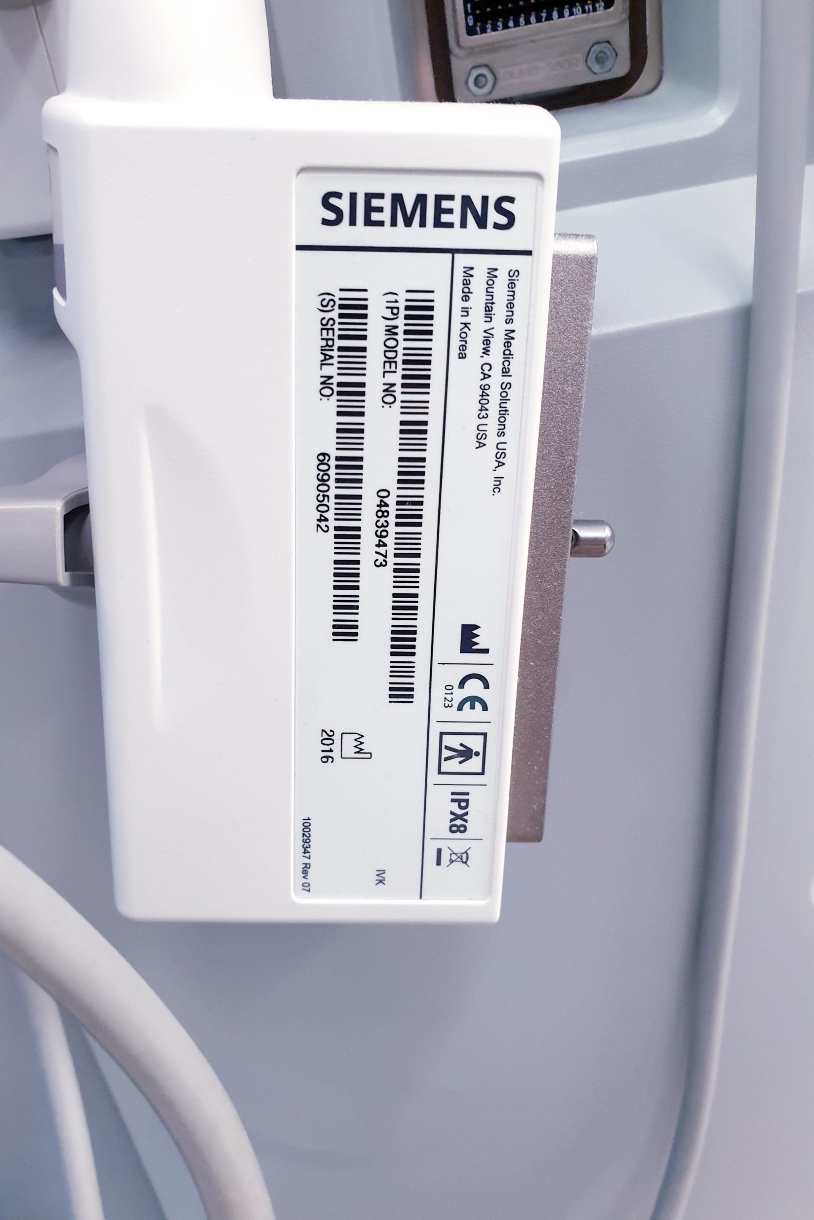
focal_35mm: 28
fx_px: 950
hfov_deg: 46.2
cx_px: 342
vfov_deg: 65.5
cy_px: 594
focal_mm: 4.3
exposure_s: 1/33
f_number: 2.4
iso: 320
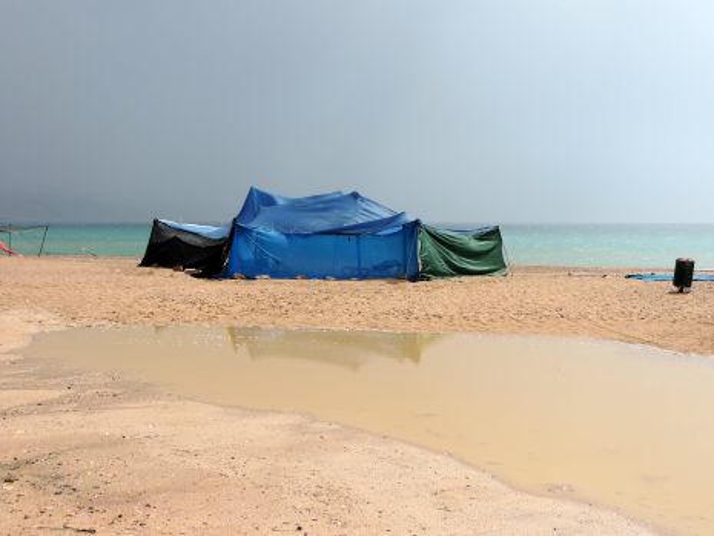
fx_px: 887
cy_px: 268
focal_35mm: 43
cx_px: 357
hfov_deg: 43.8
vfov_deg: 33.6
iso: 80
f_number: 3.4
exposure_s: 1/1000
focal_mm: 7.6
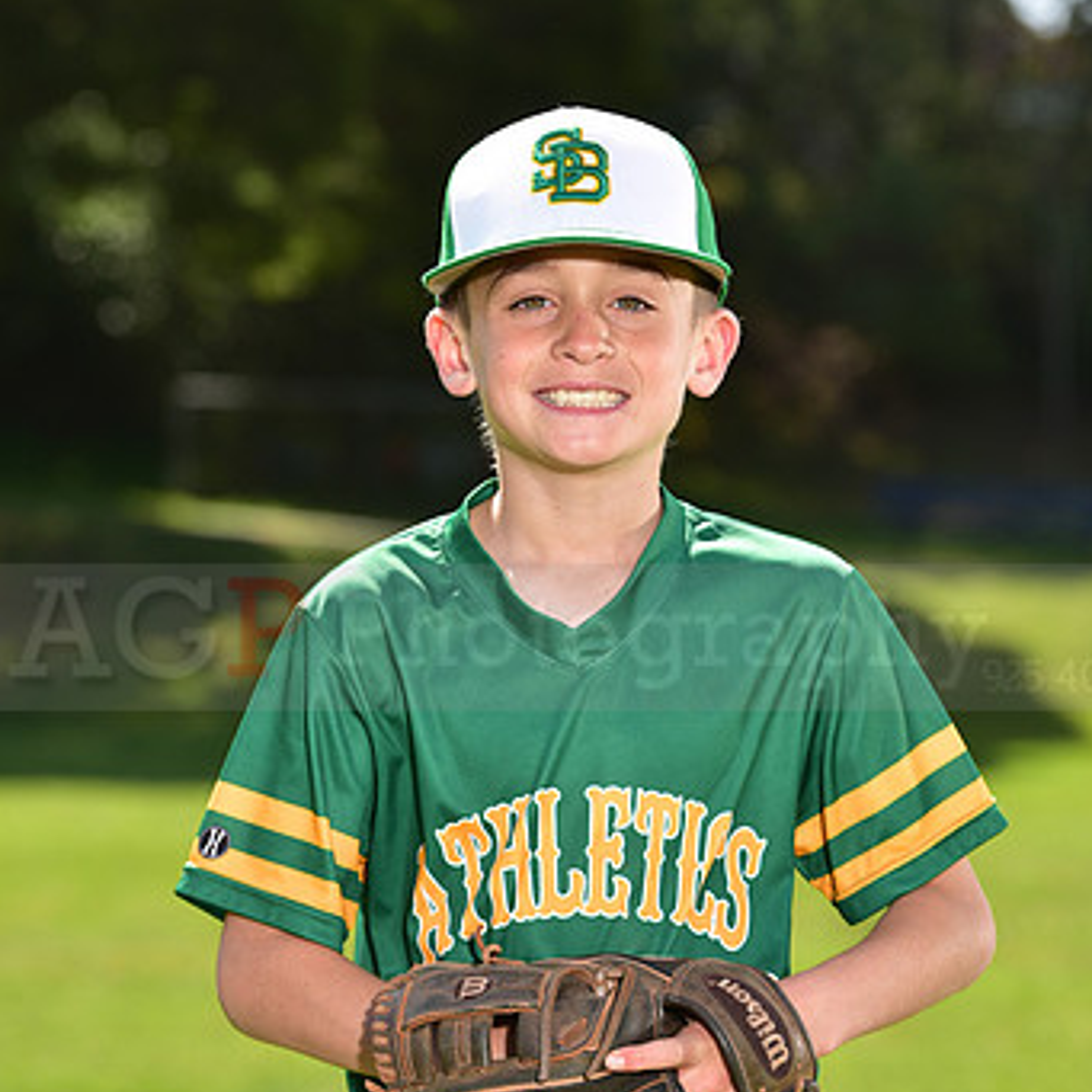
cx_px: 565
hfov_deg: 9.0
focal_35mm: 195
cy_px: 608
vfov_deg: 9.0
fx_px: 6960
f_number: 5.6
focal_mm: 135
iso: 100
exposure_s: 1/250
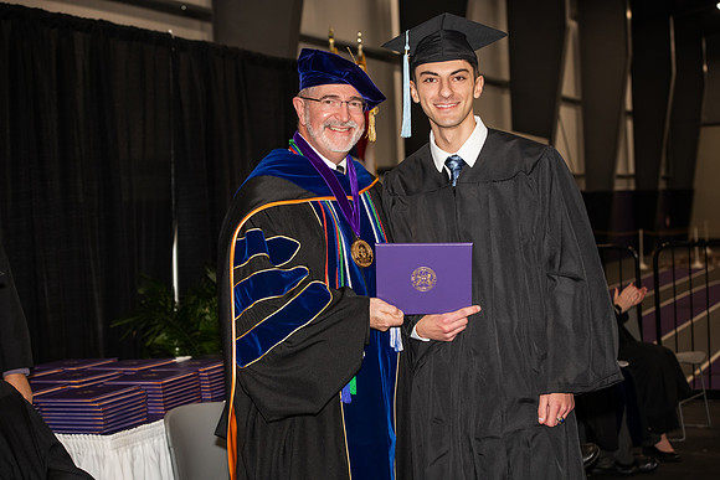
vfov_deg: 19.5
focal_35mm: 70
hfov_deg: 28.8
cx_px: 360
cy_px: 240
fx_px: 1400
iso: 1000
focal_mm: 70
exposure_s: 1/200
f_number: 5.6
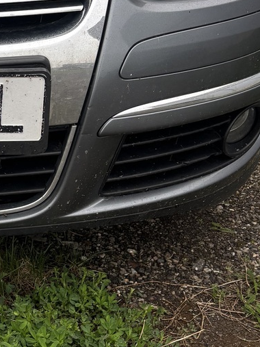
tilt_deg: -25.0
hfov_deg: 16.7
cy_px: 123
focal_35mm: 82
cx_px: -102
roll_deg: +2.6
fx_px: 822
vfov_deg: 23.8
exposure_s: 1/126
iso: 40
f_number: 1.6
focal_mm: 5.96
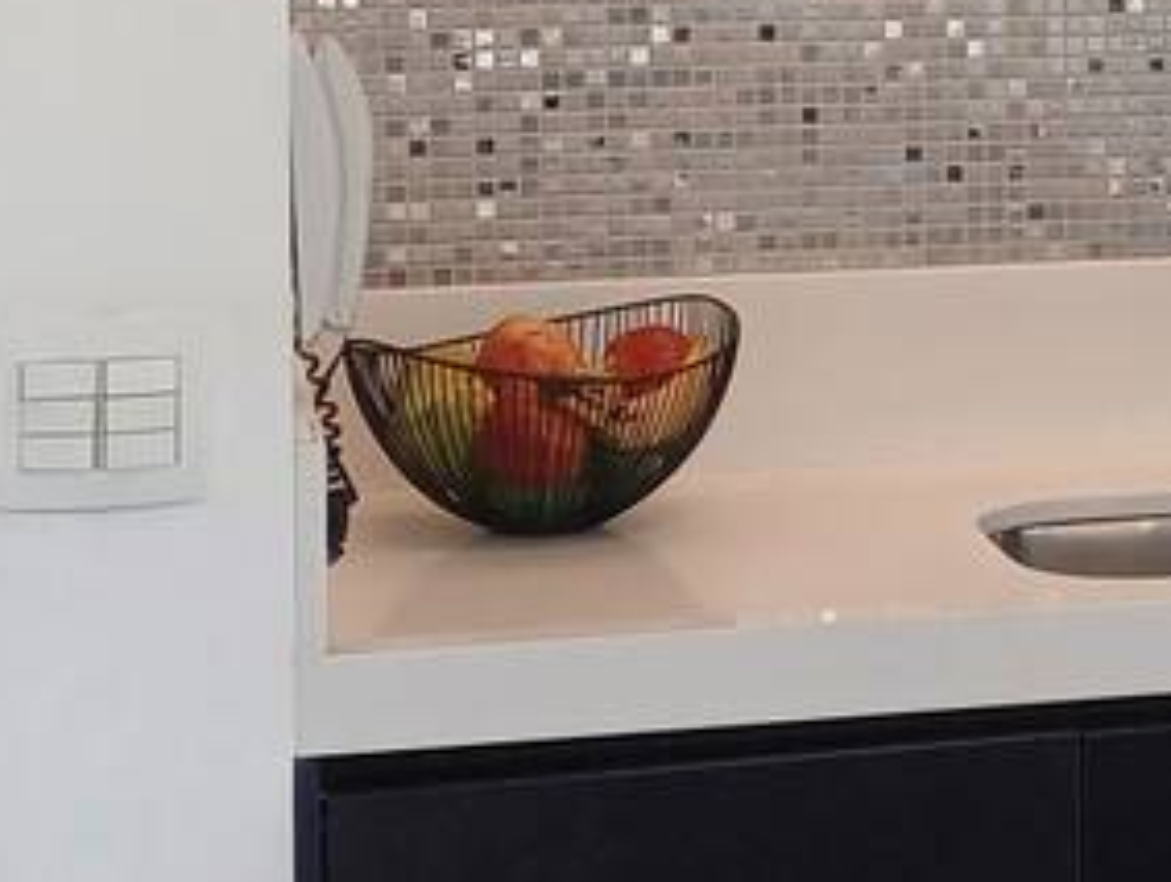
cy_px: -211
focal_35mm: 127
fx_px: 4302
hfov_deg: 14.7
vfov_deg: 11.4
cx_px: 1597
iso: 64
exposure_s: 1/50
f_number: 1.8
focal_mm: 4.65
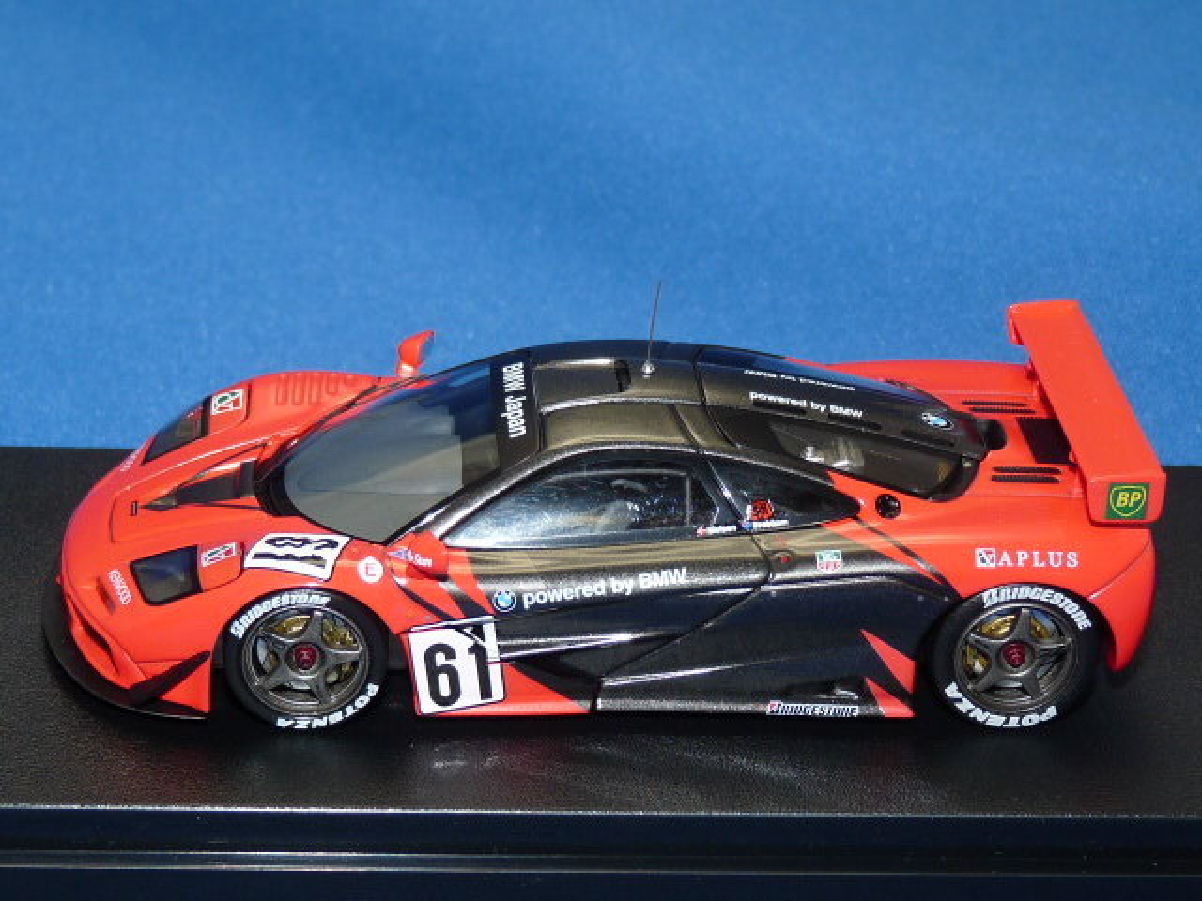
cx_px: 601
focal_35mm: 92
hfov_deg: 21.3
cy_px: 450
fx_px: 3195
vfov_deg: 16.1
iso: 100
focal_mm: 9.2
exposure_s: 1/30
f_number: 3.2
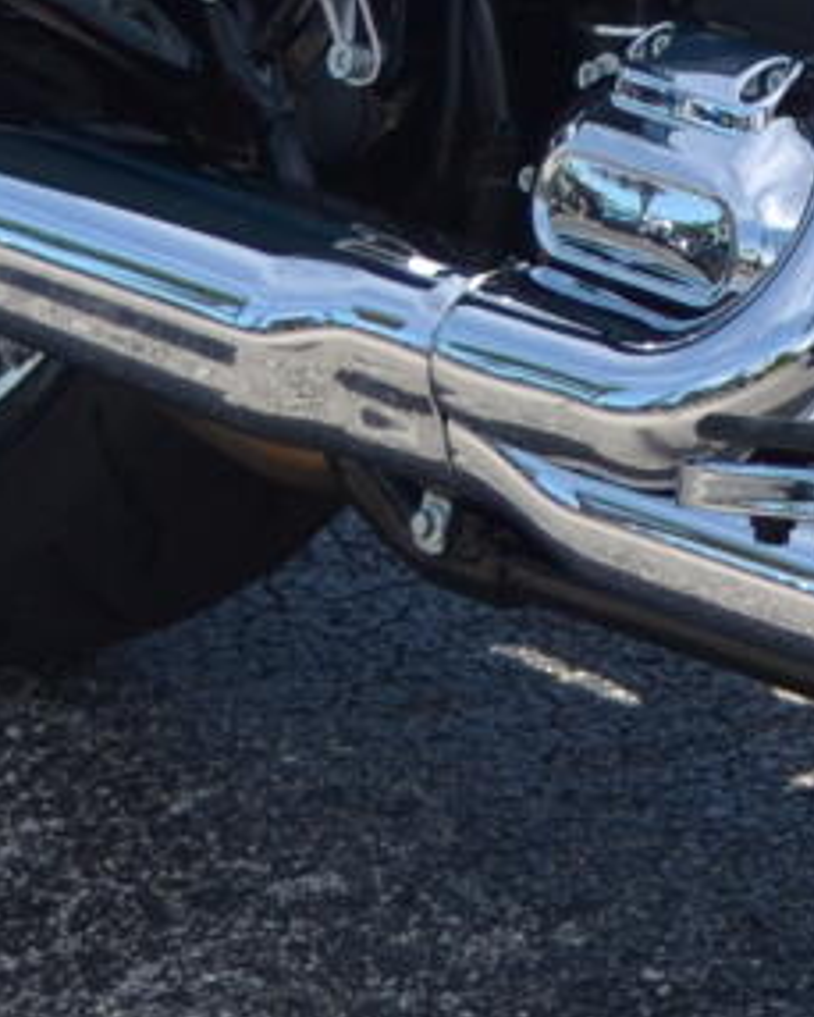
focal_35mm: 236
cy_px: -453
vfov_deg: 8.0
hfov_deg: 6.3
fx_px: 7103
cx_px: 1887
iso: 100
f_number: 4
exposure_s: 1/500
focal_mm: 24
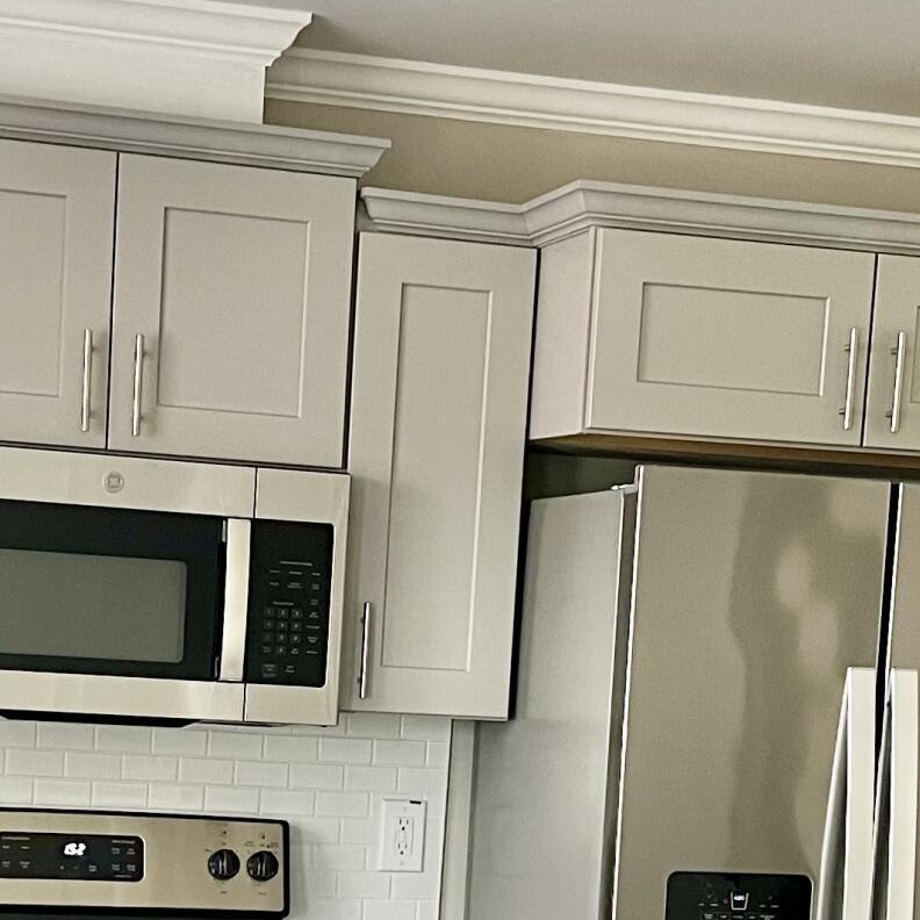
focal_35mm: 87
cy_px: 867
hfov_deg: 19.9
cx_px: 423
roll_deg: -3.3
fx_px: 2616
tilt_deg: -3.7
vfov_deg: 19.5
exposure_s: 1/60
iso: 160
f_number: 1.5
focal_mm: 5.7
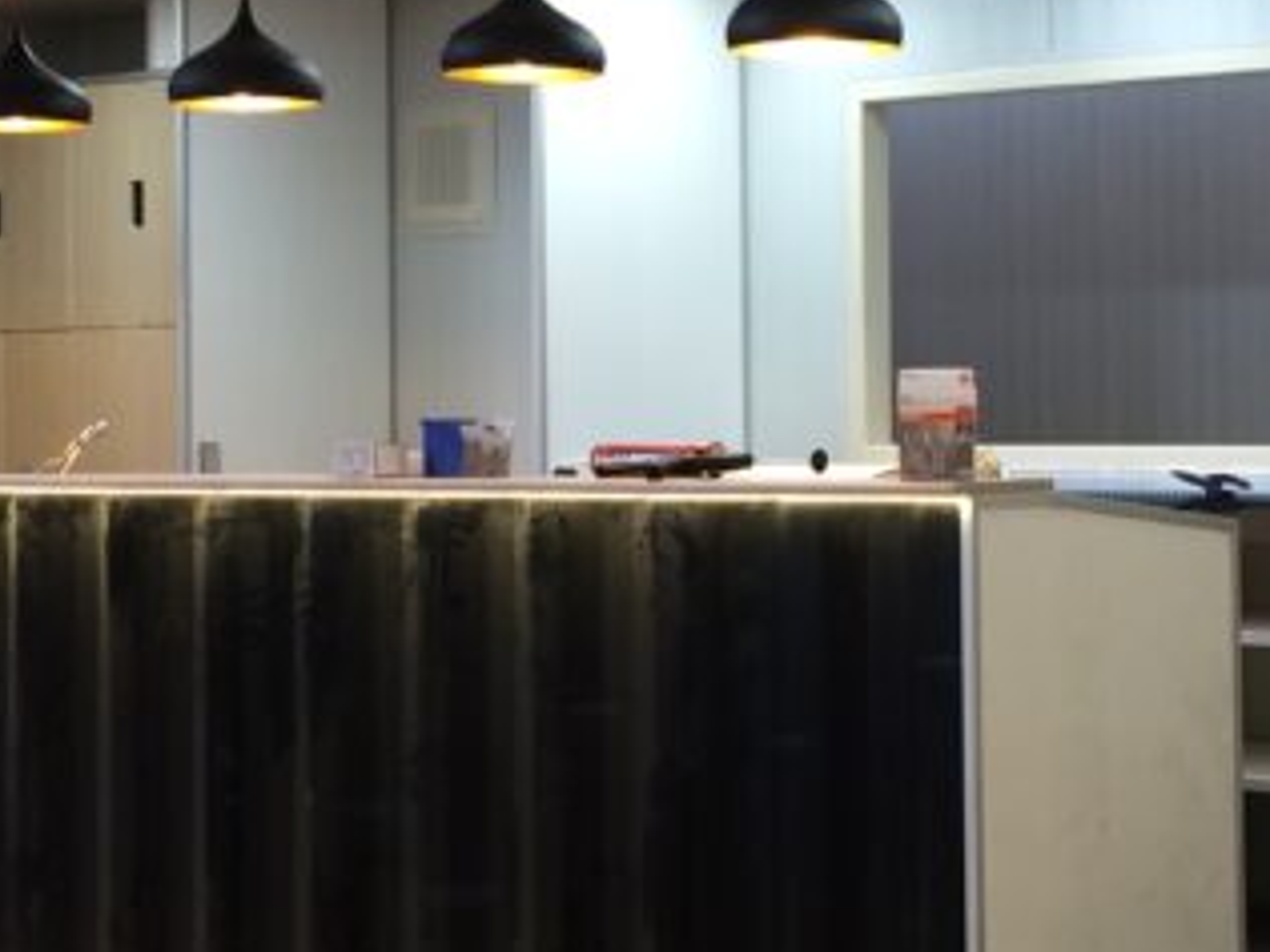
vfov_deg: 15.7
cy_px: 265
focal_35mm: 94
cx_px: 868
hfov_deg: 20.8
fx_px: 3449
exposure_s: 1/33
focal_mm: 4.15
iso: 50
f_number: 2.2
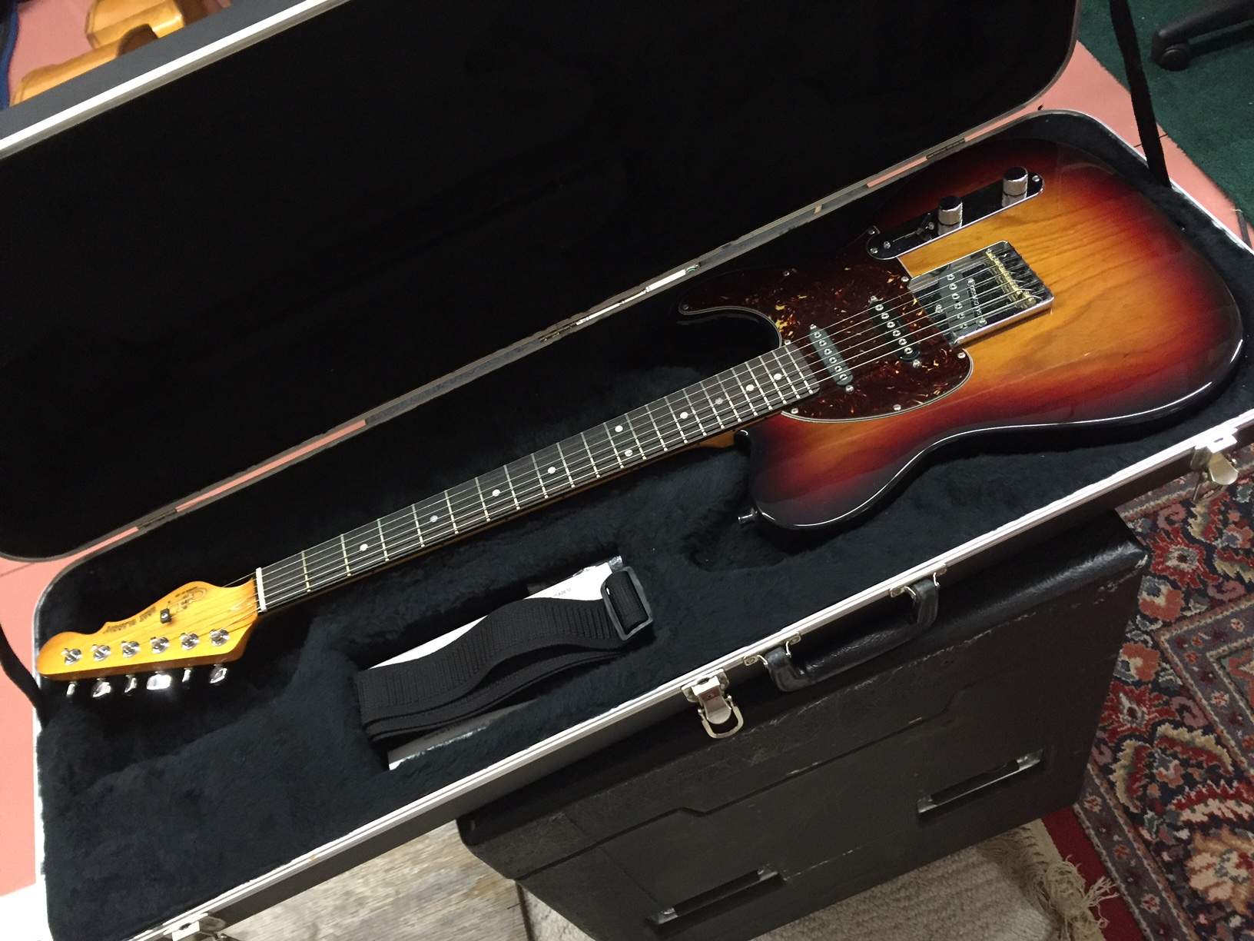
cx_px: 627
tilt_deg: -54.0
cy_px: 470
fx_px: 1051
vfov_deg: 48.2
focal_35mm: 29
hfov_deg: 61.7
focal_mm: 4.15
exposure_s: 1/15
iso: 320
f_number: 2.2
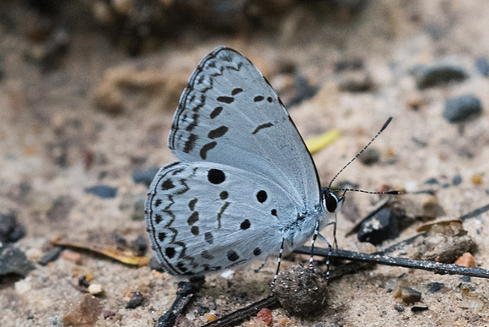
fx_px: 11059
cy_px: 241
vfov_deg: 1.7
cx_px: 271
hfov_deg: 2.5
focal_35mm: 814
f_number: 5
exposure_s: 1/320
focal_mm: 150
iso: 1000
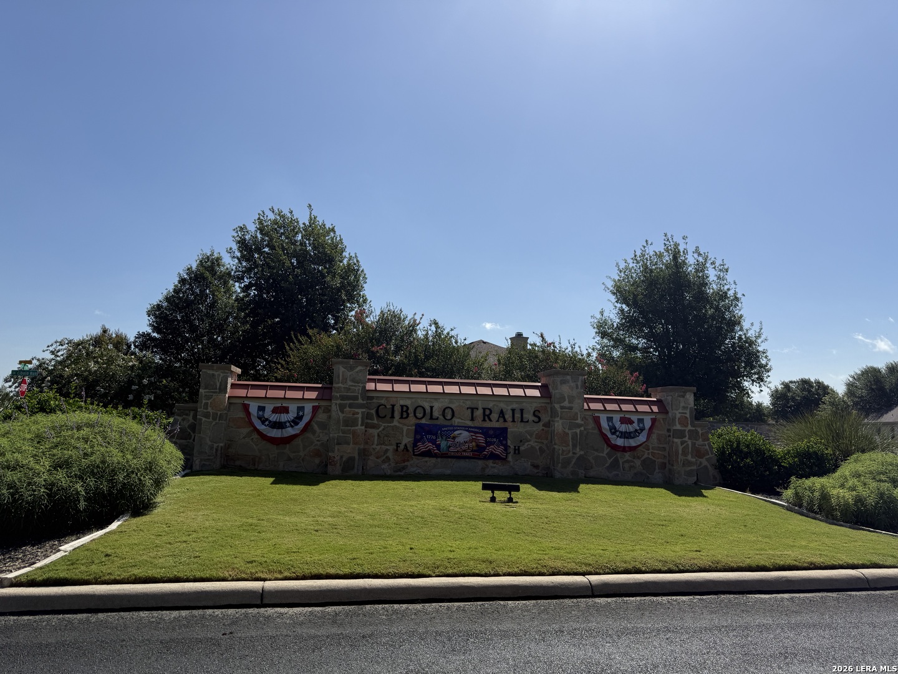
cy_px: 337
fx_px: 623
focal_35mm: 24
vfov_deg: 56.8
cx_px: 449
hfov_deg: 71.6
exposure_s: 1/8130
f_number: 1.78
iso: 80
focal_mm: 6.76
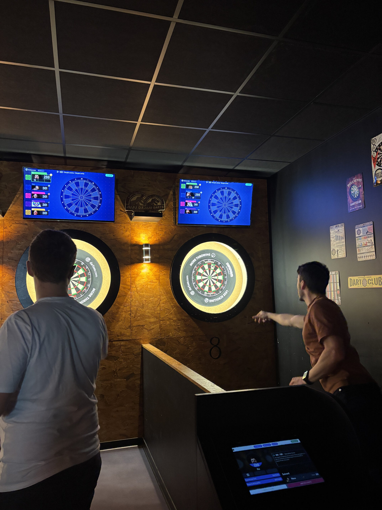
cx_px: 191
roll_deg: +1.5
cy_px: 255
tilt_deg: +6.4
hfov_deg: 53.1
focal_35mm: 26
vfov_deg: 67.3
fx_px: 383
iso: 500
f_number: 1.6
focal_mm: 5.96
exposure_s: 1/33
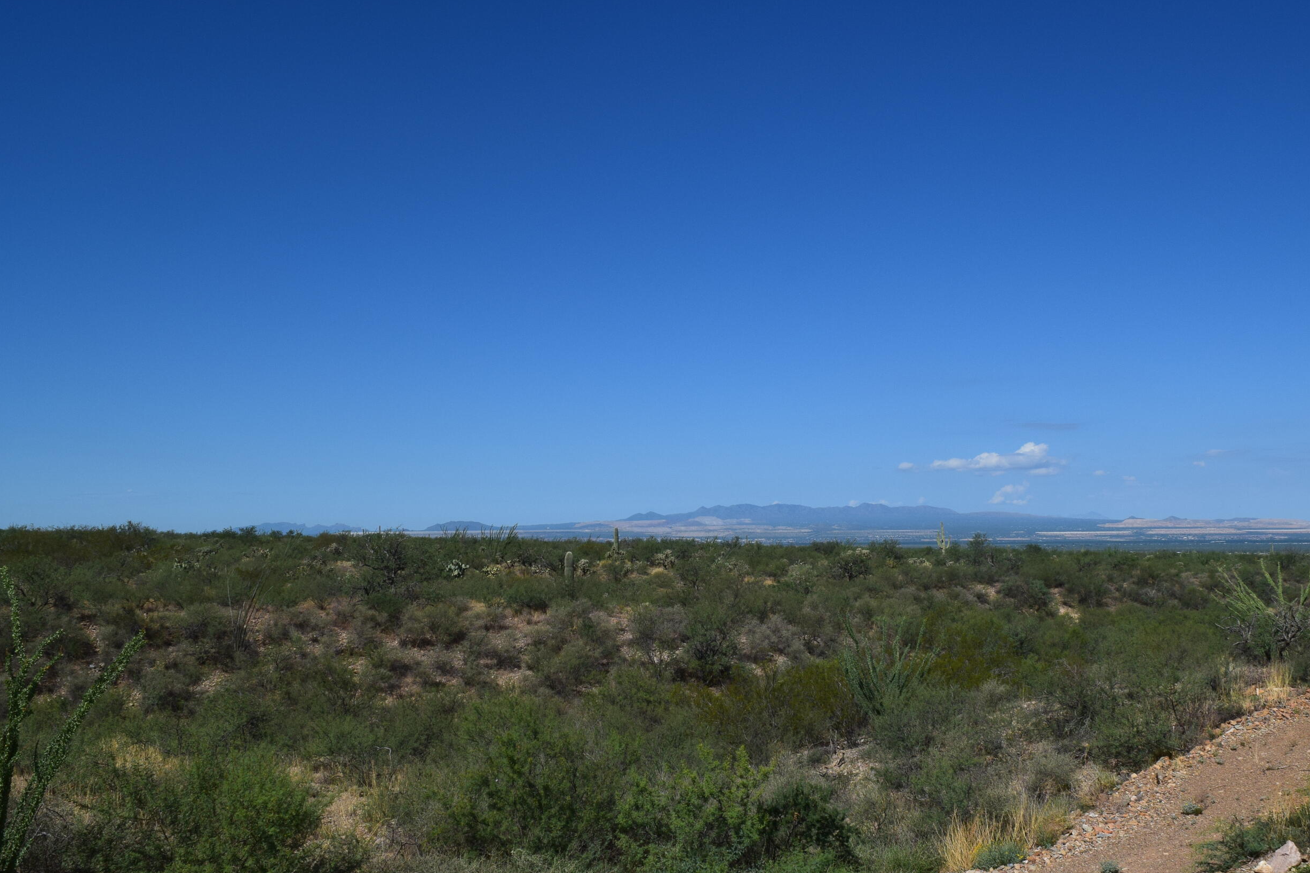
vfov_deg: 39.8
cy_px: 509
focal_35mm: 33
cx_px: 737
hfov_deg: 57.1
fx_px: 1201
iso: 250
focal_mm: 18
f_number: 11
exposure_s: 1/500
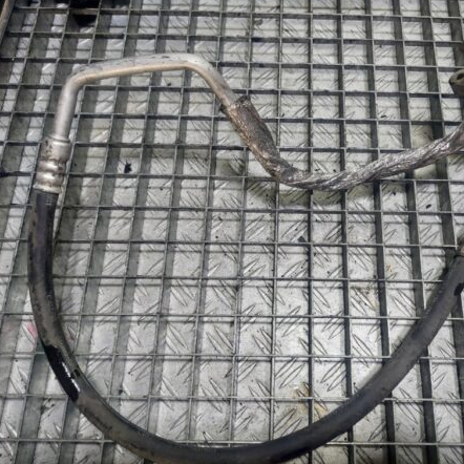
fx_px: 455
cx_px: 293
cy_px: 231
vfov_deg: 54.0
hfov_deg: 53.4
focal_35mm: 30
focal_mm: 5.23
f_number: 1.8
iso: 80
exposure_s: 1/50
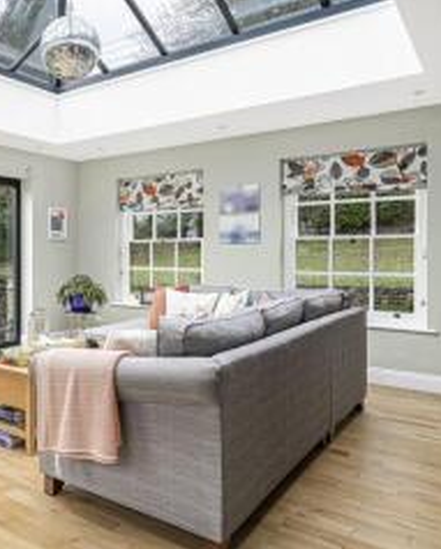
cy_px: 253
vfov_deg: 58.6
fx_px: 489
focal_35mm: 30
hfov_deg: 45.7
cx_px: 79
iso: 100
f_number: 8
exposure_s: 1/6
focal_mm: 16
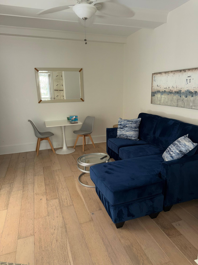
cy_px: 132
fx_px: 183
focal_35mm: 24
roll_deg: -1.4
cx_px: 99
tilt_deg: -6.4
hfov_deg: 56.8
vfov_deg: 71.6
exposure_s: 1/126
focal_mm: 6.76
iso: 50
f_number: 1.78
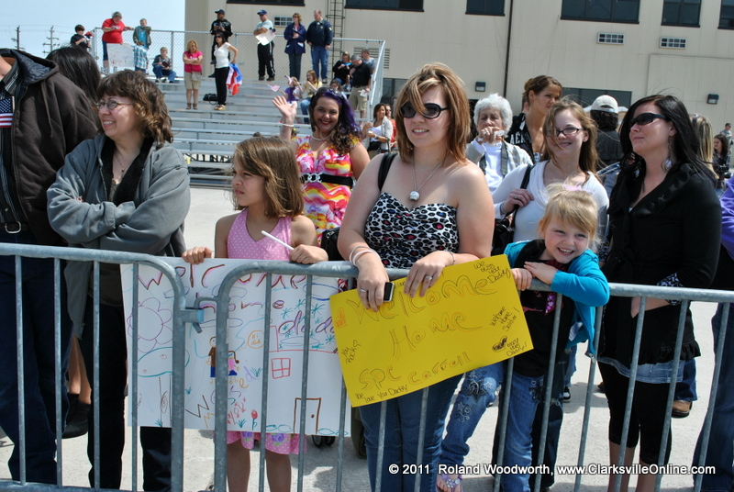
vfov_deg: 37.0
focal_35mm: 36
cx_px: 367
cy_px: 246
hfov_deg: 53.1
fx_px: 735
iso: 100
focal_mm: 24
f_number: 9
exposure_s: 1/320
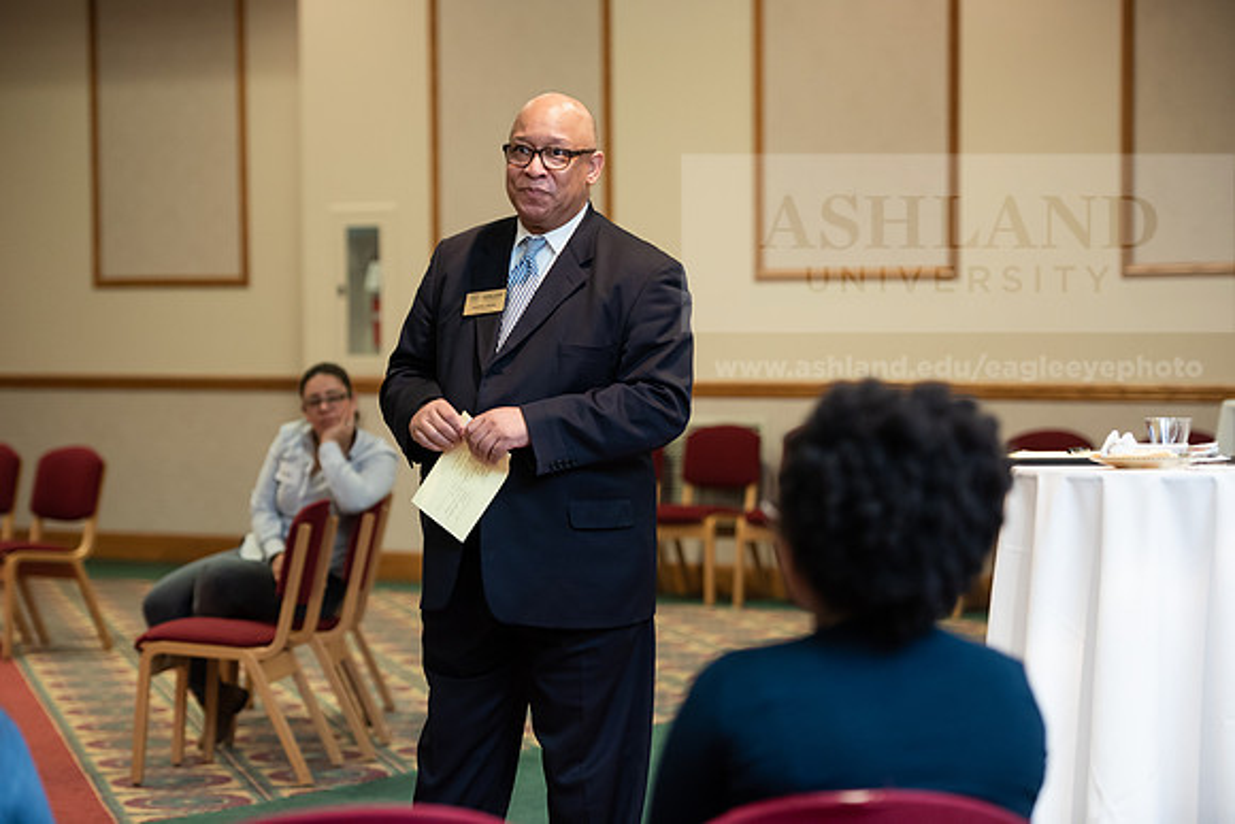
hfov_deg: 18.6
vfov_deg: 12.5
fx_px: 3774
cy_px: 412
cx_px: 618
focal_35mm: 110
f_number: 3.2
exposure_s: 1/200
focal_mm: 110
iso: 2000
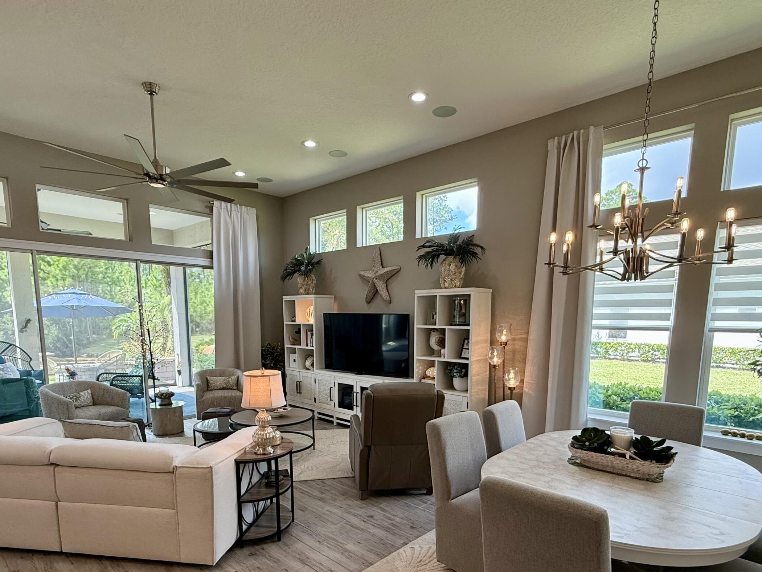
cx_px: 375
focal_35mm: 20
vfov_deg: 64.4
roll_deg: -0.1
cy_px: 378
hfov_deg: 81.7
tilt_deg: -7.4
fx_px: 440
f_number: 2.2
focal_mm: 2.22
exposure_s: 1/120
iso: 125
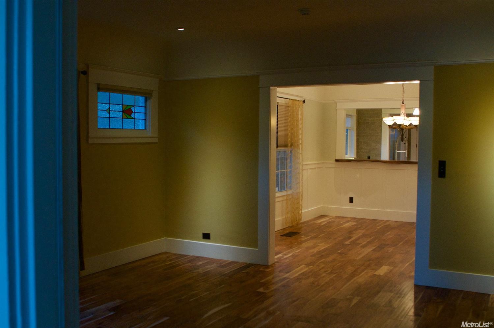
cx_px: 247
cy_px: 164
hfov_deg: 53.2
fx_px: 493
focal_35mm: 36
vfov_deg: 36.8
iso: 800
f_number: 4
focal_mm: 24
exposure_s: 1/60
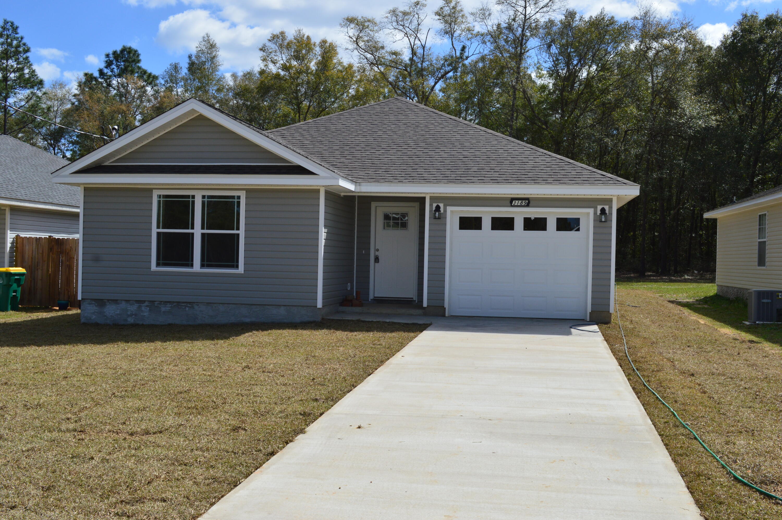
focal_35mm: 39
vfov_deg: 34.1
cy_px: 260
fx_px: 846
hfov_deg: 49.6
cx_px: 391
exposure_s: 1/500
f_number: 11
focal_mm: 26
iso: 280
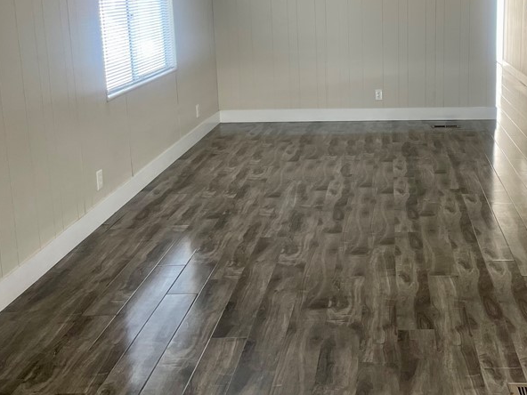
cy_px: 111
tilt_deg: -11.0
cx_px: 394
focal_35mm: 45
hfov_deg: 40.9
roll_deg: +1.0
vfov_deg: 31.7
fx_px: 685
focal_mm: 4.2
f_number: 1.6
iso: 125
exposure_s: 1/121
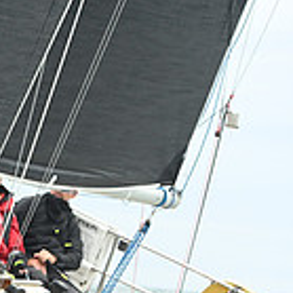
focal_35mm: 326
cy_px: 355
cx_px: -316
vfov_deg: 5.3
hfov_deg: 5.3
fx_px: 3122
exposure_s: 1/800
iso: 400
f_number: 5
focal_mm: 92
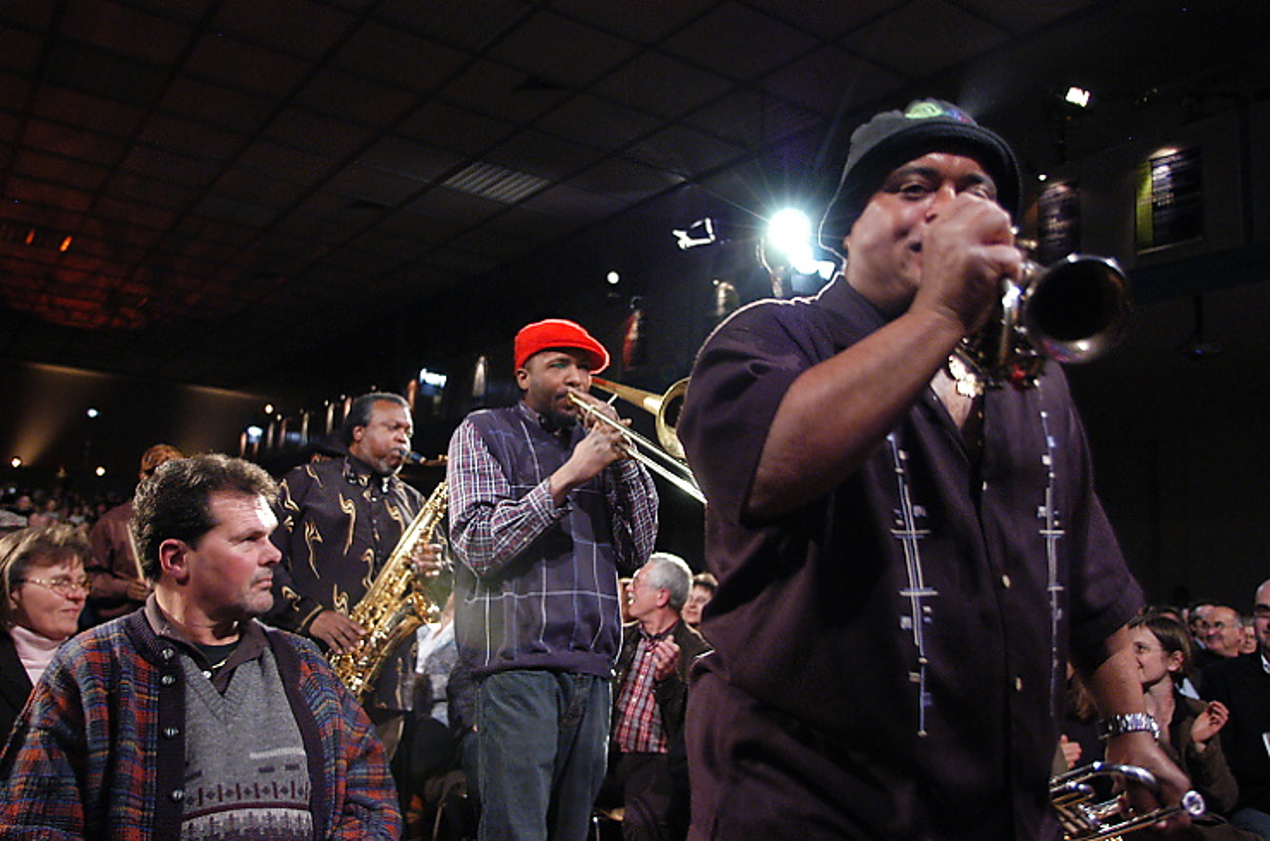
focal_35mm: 30
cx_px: 635
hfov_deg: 62.0
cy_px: 420
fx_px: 1056
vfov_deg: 43.4
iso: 1250
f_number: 2.8
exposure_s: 1/100
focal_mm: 20
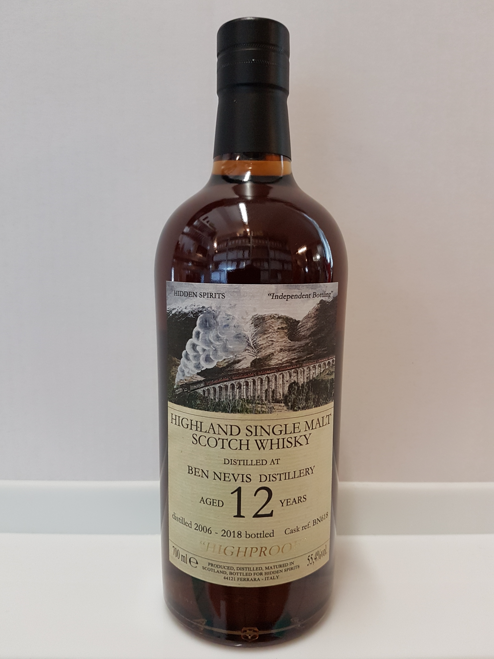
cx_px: 247
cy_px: 330
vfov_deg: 67.3
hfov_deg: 53.1
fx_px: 495
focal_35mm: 26
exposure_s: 1/50
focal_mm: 4.2
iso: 125
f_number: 1.7
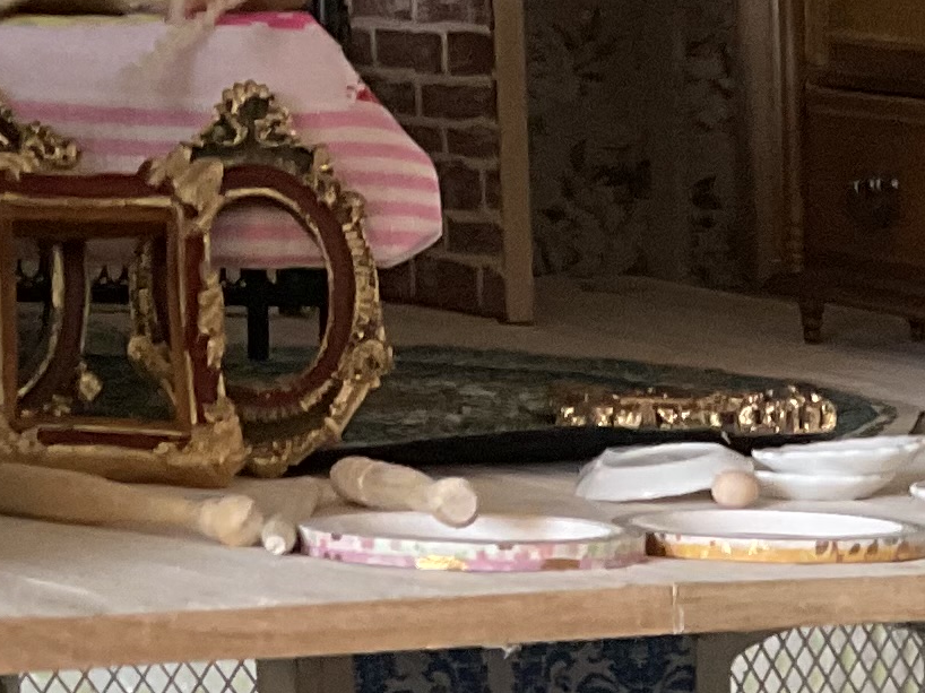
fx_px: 3820
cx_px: 1505
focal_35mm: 143
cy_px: 1301
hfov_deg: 12.9
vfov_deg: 9.8
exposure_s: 1/60
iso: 64
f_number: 1.8
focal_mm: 3
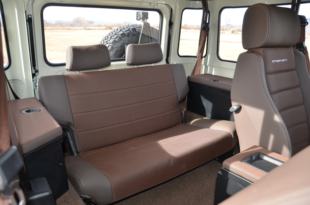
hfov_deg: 67.5
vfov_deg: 47.7
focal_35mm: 27
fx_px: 232
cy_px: 102
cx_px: 155
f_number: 4
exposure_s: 1/250
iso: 200
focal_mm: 18
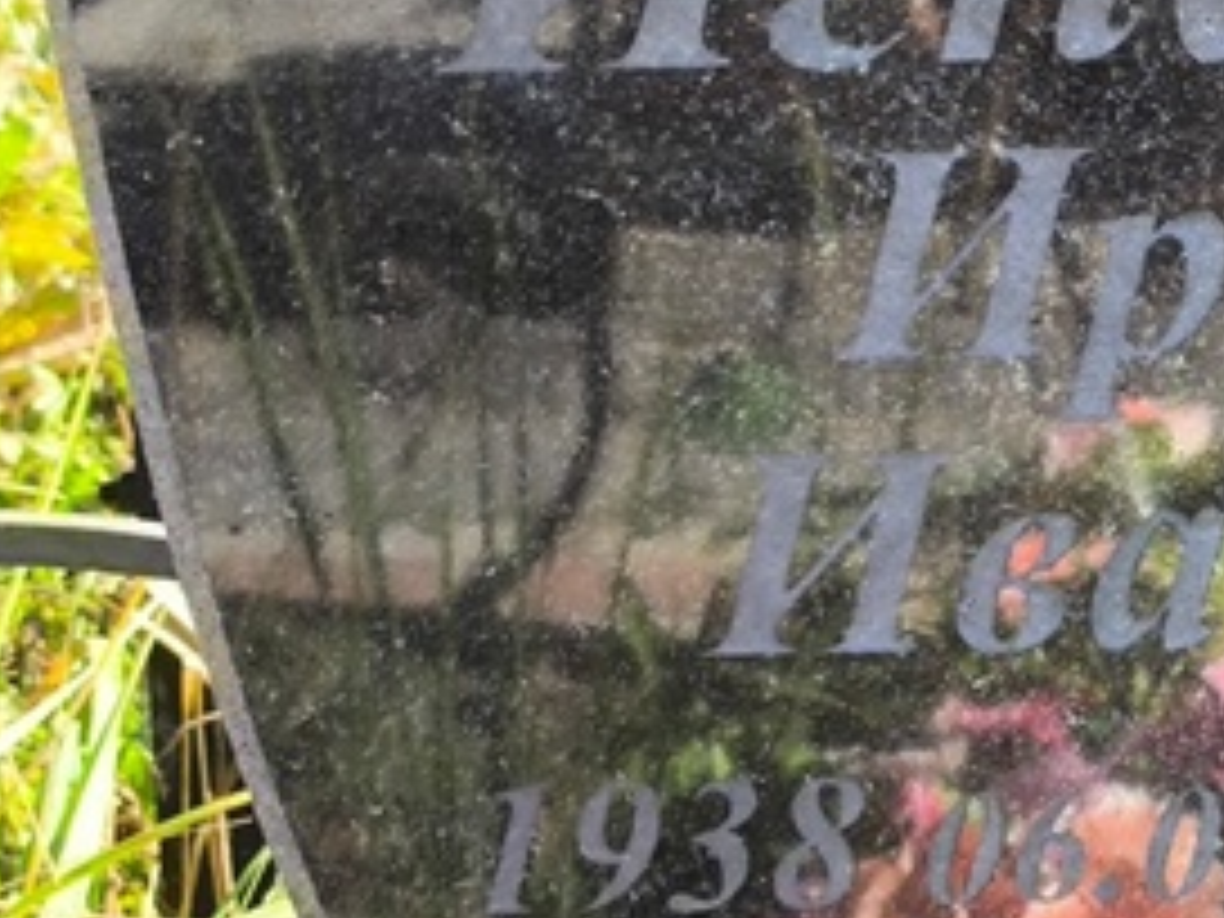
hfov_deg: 13.2
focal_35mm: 147
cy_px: 364
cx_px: 1321
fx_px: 5198
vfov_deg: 10.1
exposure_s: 1/182
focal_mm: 4.71
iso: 50
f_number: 1.7
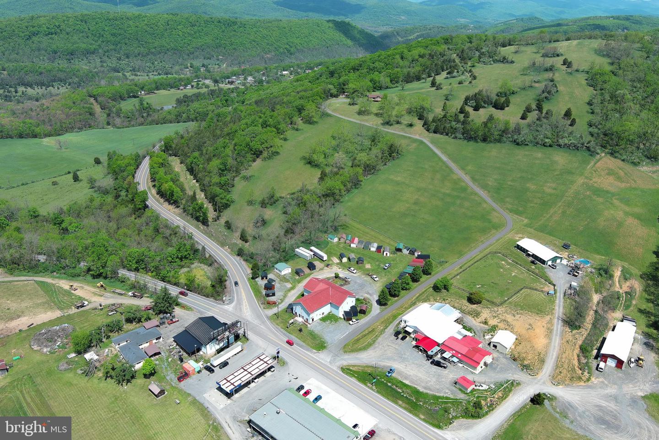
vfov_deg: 45.0
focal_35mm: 29
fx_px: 531
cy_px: 220
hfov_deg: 63.7
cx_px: 330
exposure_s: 1/1170
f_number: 2.8
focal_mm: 10.57
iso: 100
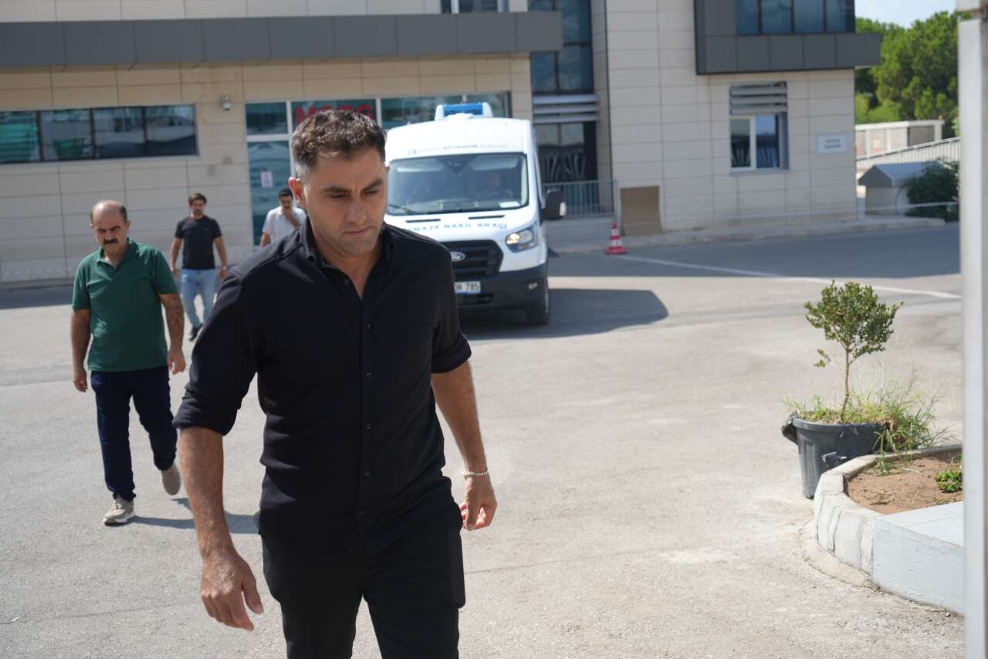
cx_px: 494
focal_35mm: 49
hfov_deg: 40.3
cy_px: 330
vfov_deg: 27.5
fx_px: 1345
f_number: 4.5
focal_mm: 49
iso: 100
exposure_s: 1/500
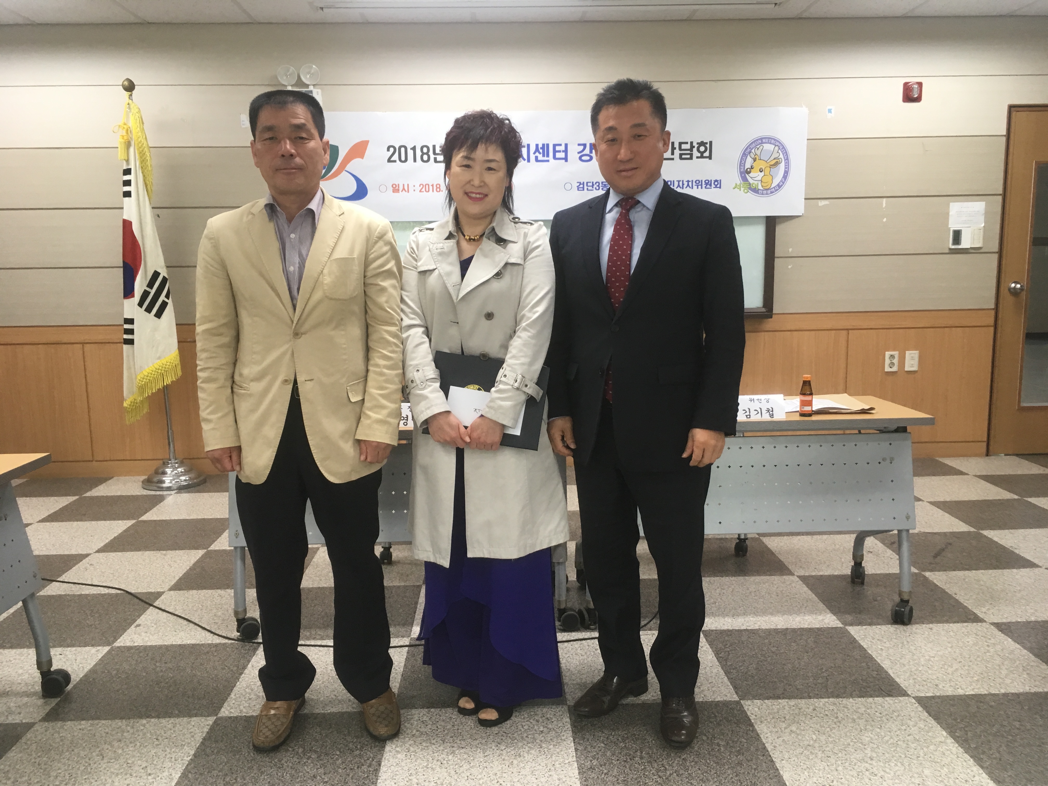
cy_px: 393
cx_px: 524
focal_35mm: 29
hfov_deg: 61.7
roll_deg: -1.7
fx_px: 878
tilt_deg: -7.2
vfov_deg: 48.2
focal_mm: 4.15
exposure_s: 1/30
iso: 40
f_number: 2.2
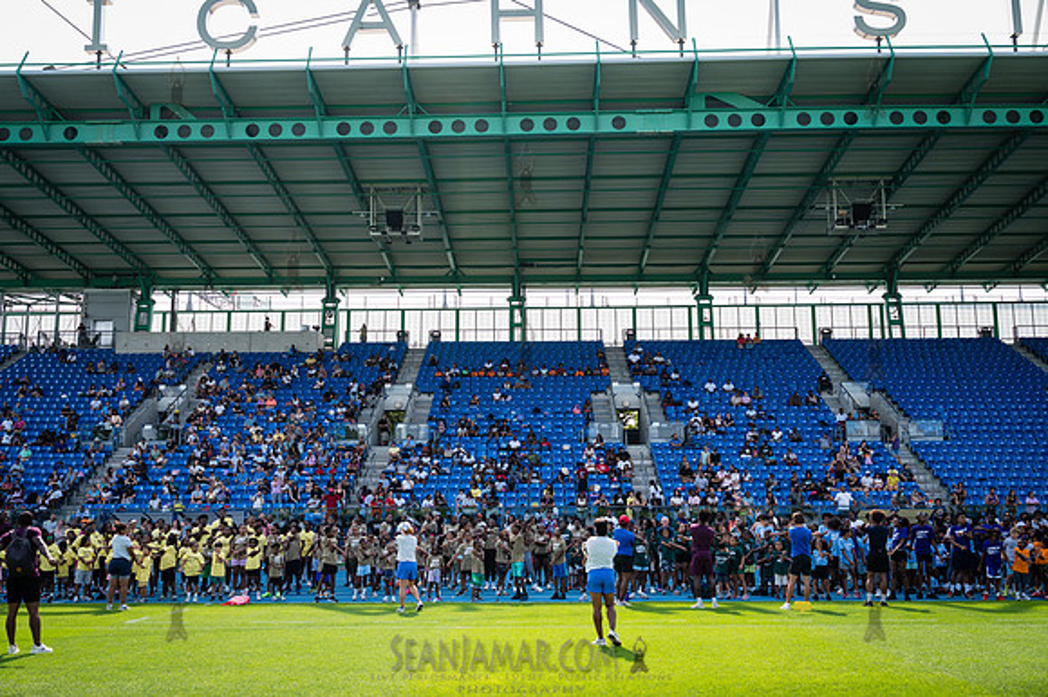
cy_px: 349
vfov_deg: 37.6
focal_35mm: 35
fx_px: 1025
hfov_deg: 54.2
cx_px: 526
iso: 100
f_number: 5
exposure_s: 1/200
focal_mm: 35
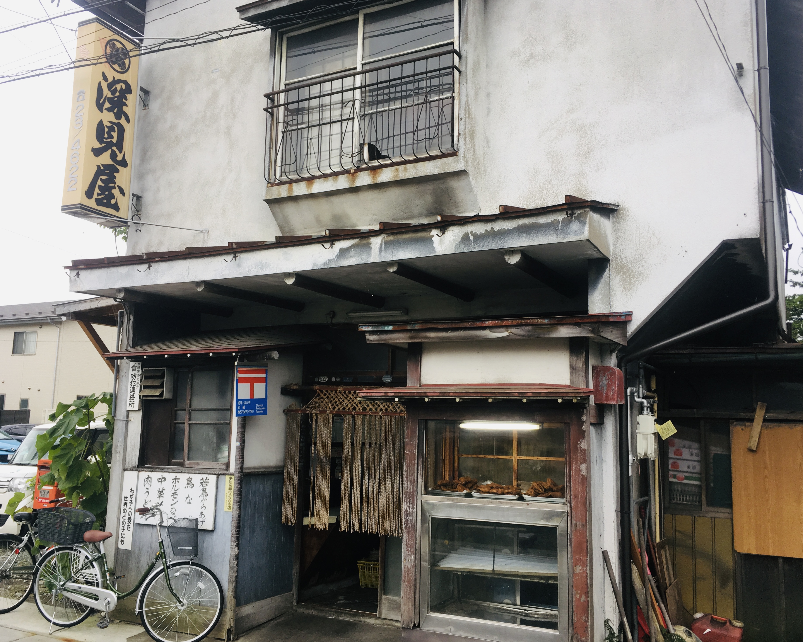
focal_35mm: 31
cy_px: 322
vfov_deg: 47.1
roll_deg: -1.7
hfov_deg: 57.2
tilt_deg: +7.2
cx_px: 415
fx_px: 737
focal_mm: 4.15
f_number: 2.2
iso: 32
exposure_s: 1/120
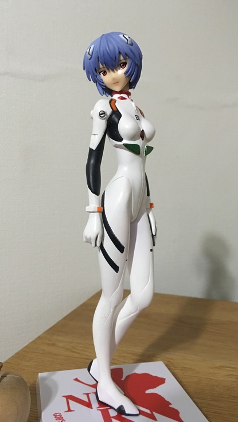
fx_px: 359
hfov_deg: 36.7
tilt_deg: -3.5
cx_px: 119
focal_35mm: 32
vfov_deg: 61.0
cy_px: 213
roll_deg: -2.0
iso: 100
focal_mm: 4.15
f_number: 2.2
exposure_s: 1/15
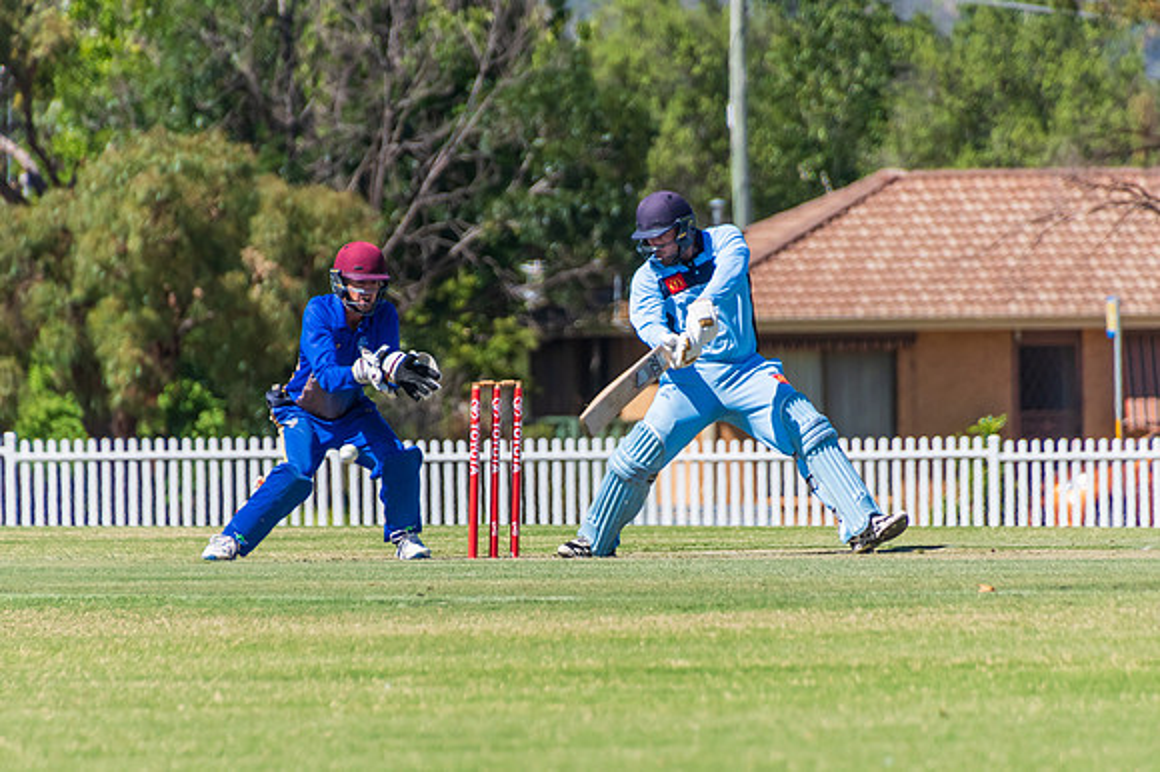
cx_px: 566
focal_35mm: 709
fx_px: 22828
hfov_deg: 2.9
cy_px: 410
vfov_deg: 1.9
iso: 320
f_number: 7.1
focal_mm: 400
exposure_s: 1/1600
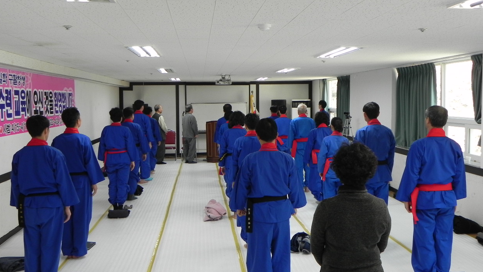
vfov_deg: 32.0
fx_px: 474
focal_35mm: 37
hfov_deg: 54.0
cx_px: 238
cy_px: 125
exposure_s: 1/30
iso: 169
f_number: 2.8
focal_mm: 5.9
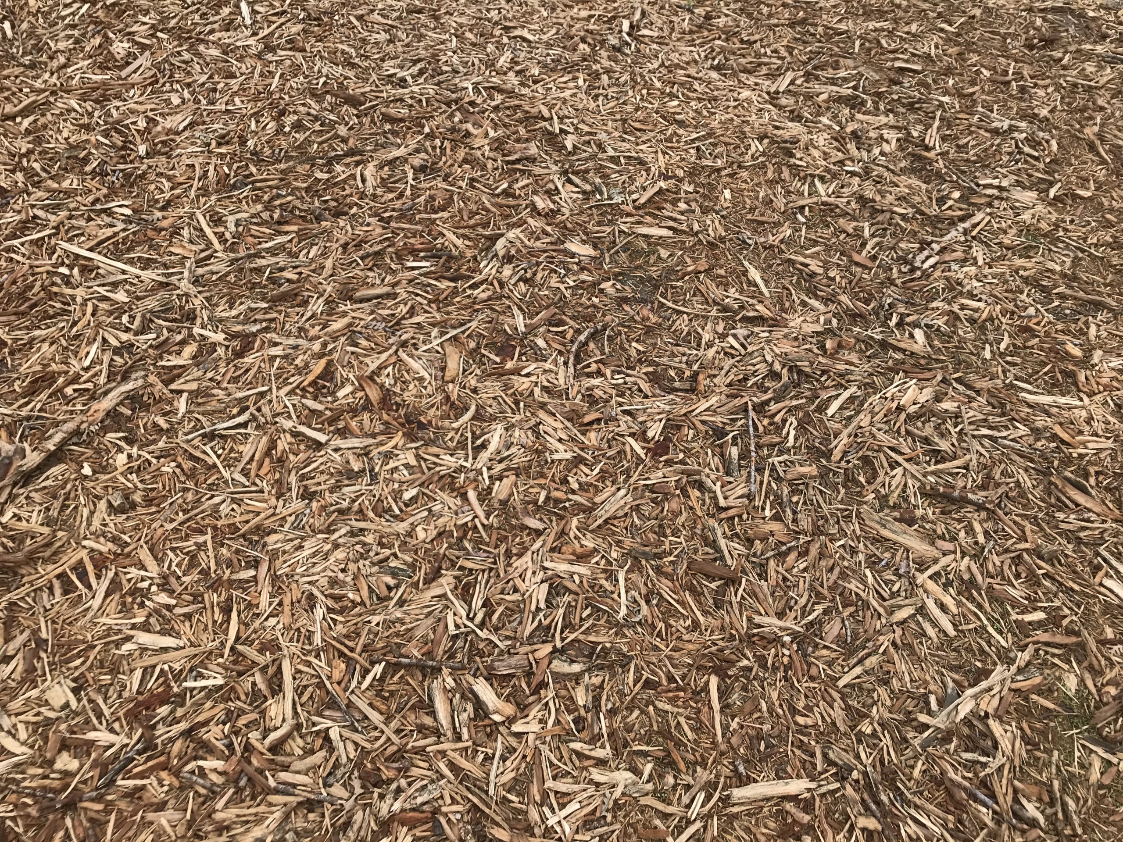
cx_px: 562
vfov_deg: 49.7
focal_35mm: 28
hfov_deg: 63.4
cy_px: 421
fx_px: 908
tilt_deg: -46.1
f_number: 1.8
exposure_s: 1/351
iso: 20
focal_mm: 3.99
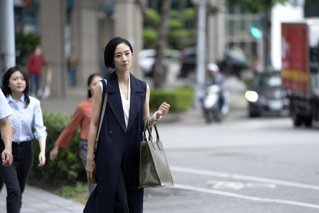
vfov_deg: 6.9
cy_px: 106
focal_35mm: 200
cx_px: 160
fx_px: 1772
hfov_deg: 10.3
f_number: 2.8
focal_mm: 200
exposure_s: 1/500
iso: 1600
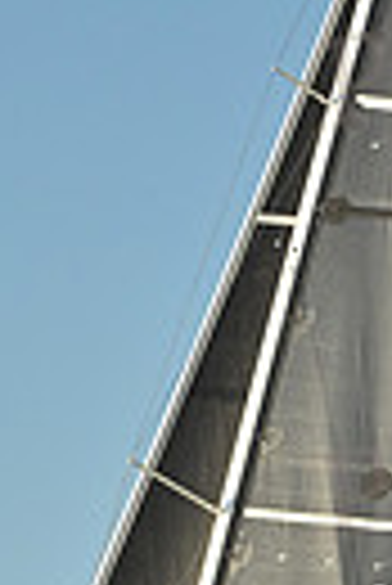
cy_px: 724
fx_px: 7639
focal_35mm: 469
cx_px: 92
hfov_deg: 2.9
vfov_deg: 4.4
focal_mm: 105
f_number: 14
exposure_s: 1/1000
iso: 800
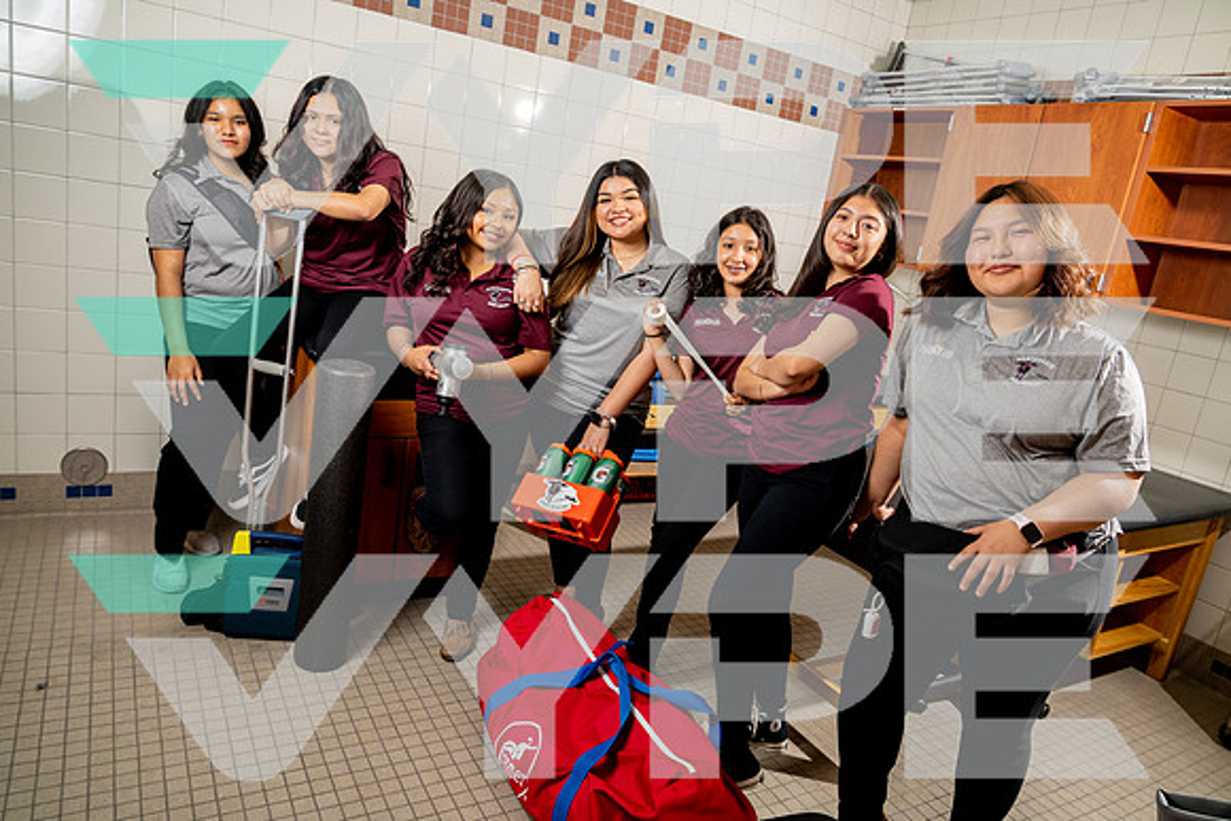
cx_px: 616
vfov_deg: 53.2
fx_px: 821
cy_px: 410
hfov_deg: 73.7
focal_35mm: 24
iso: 250
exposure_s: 1/250
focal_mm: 24
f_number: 6.3
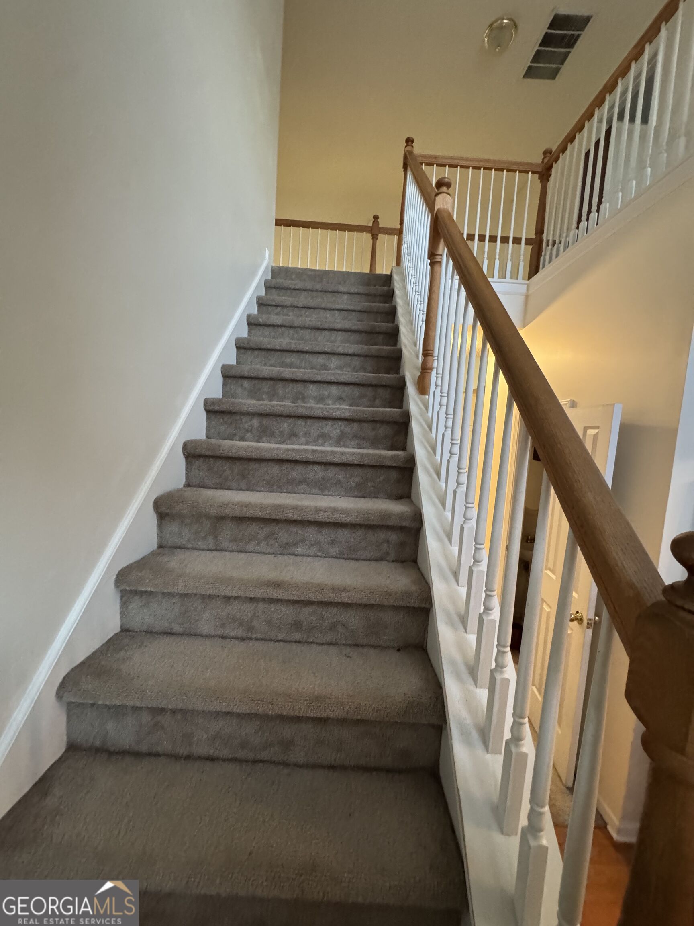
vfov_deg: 102.1
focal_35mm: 14
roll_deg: -2.5
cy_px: 463
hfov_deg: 85.7
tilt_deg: -5.8
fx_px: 374
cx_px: 347
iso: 1250
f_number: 2.2
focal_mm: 2.22
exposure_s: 1/60
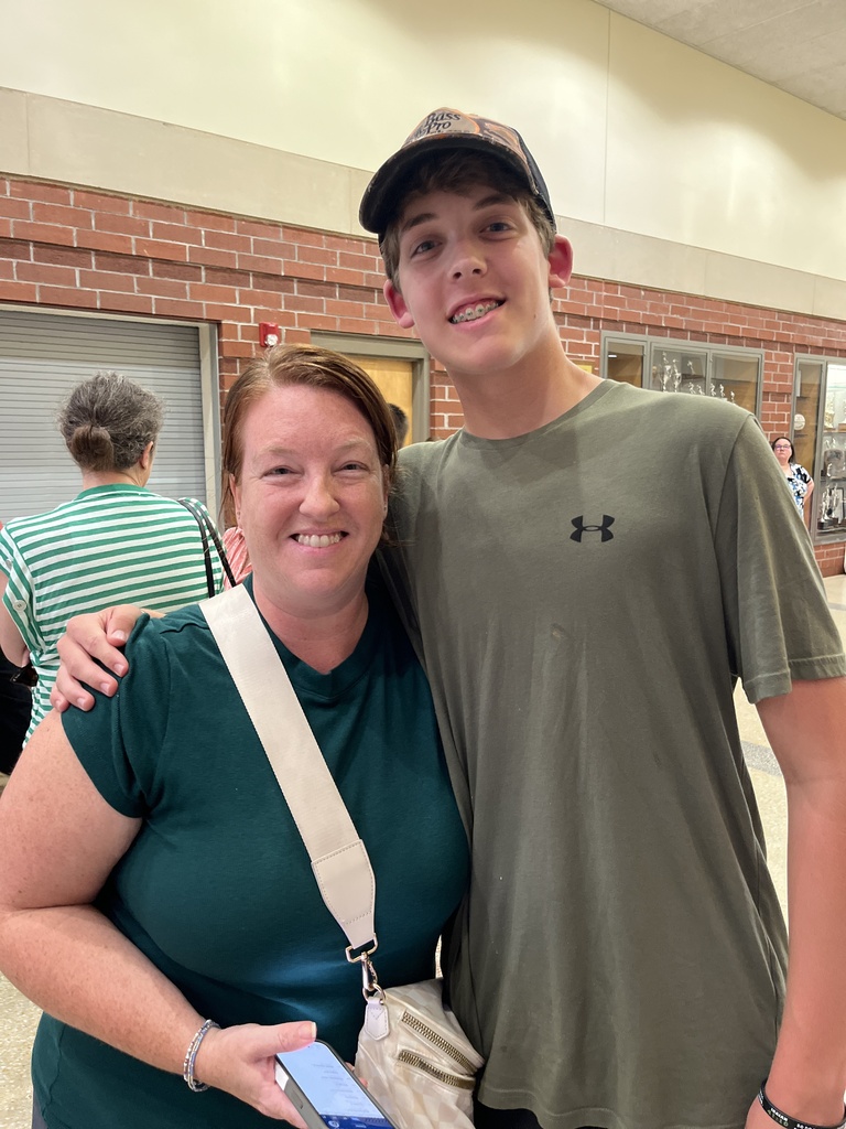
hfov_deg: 53.1
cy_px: 564
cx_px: 423
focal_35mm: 26
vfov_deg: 67.3
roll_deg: -0.4
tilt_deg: -8.9
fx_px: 847
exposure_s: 1/60
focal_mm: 5.1
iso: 400
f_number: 1.6
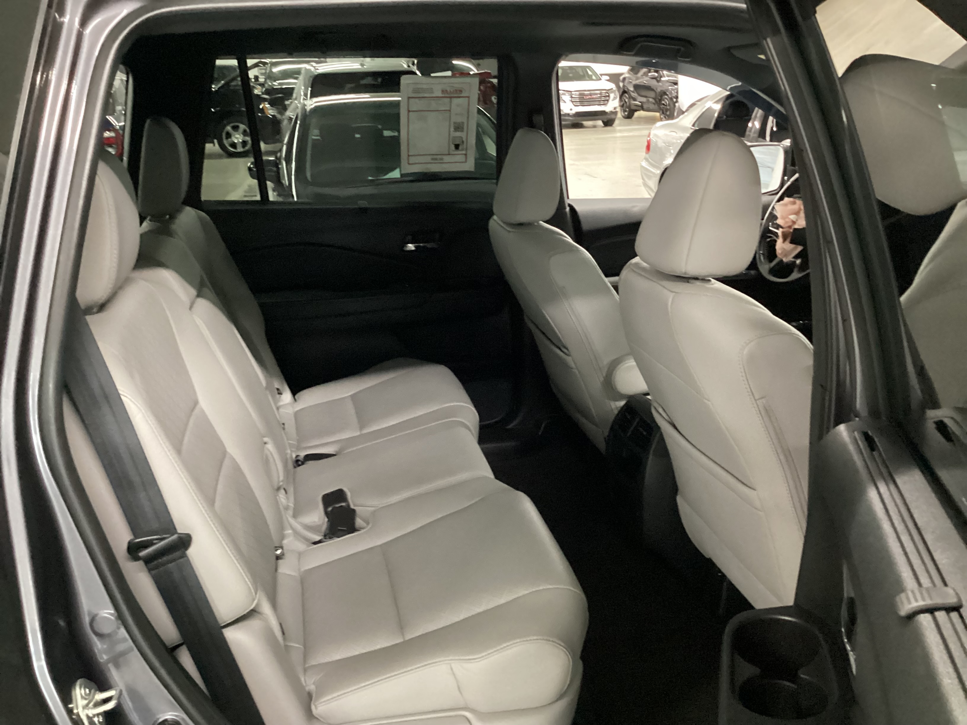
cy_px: 362
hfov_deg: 58.4
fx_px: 866
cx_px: 484
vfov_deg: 45.4
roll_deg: +1.6
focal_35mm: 31
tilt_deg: -21.3
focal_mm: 3.3
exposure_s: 1/20
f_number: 2.4
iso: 640
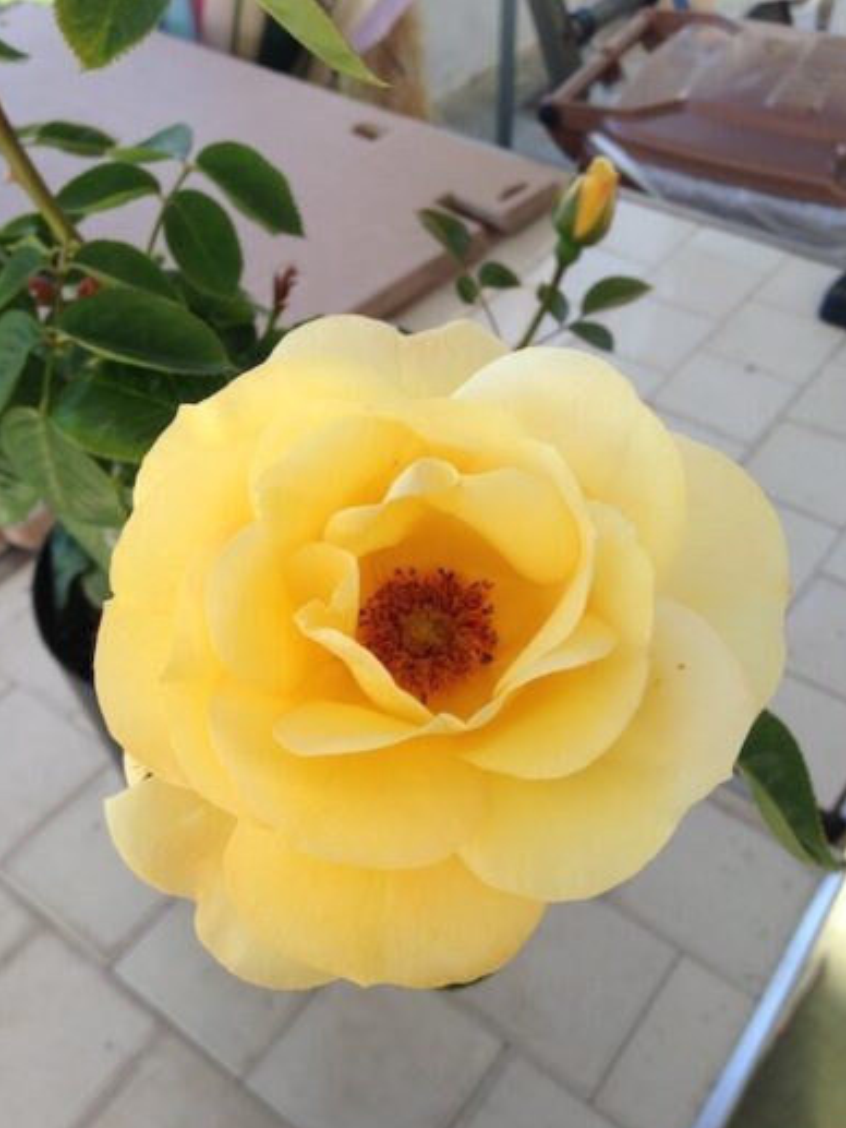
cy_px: 579
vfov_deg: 53.9
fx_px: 1107
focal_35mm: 34
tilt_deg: -45.5
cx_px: 430
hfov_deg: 41.8
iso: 50
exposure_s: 1/180
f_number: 2.4
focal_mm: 4.12
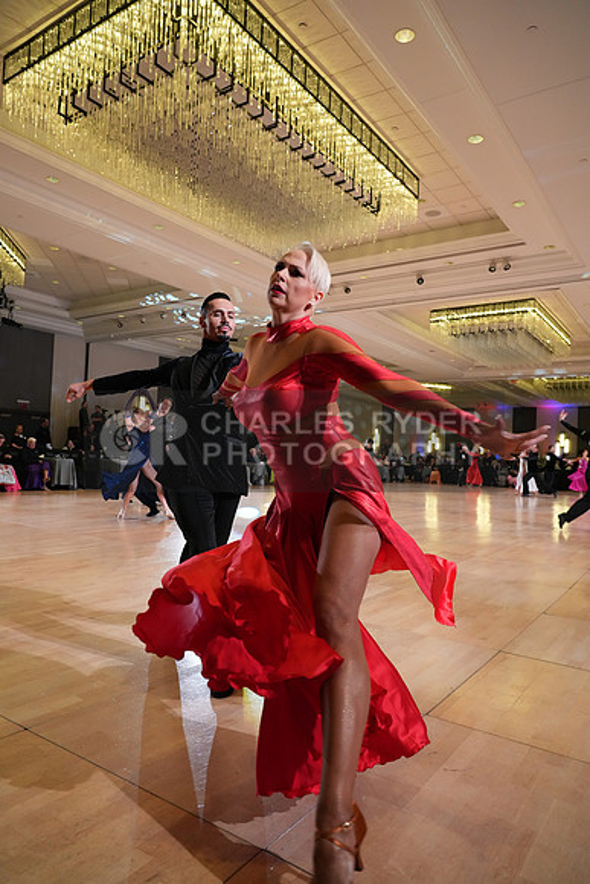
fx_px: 590
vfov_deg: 73.7
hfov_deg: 53.2
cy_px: 442
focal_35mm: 24
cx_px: 295
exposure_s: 1/500
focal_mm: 24
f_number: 4
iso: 4000
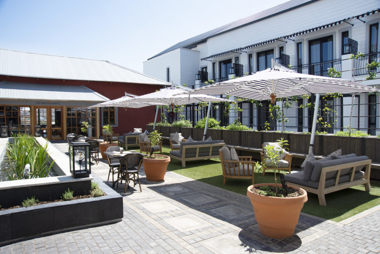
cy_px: 127
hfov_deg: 73.7
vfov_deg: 53.1
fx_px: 253
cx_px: 190
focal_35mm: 24
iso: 200
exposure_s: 1/320
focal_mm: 24
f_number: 8
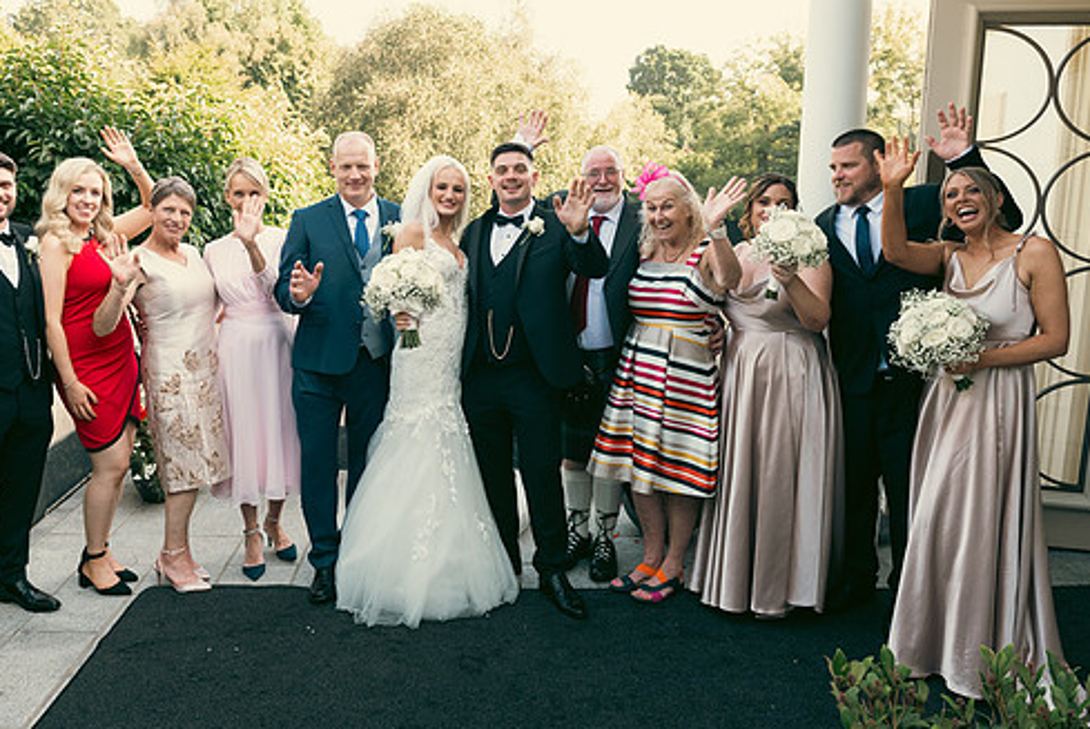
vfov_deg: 41.1
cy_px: 318
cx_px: 461
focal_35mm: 32
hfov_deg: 58.4
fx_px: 970
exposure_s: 1/160
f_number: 6.3
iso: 320
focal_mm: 27
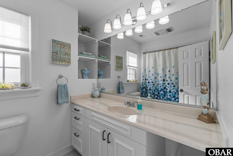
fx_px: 97
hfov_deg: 100.4
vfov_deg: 77.3
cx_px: 116
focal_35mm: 15
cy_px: 78
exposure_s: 1/8
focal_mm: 10
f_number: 8
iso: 100
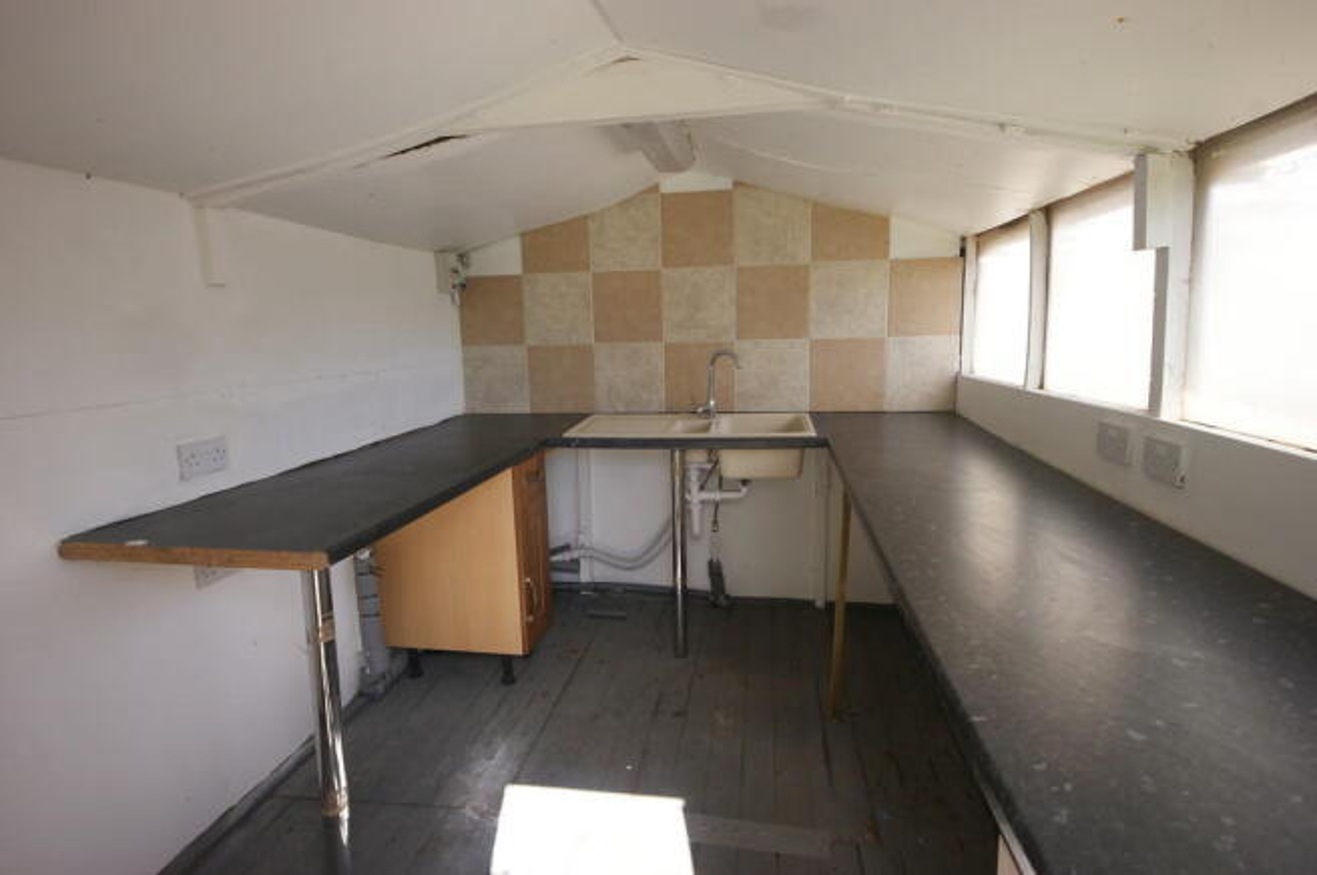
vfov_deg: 67.3
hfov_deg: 90.1
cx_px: 658
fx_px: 658
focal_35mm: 18
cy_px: 438
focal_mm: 12
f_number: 6.3
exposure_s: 1/50
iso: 100
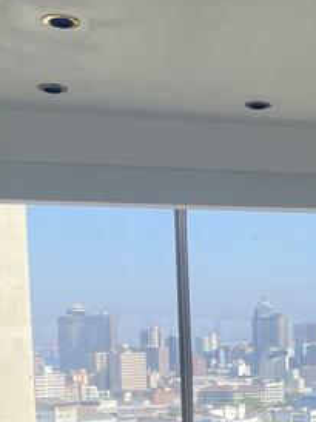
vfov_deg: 25.5
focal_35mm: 73
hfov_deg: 19.5
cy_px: 413
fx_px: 890
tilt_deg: -6.8
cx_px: 325
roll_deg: +2.4
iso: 32
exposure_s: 1/1767
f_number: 1.6
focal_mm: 5.1
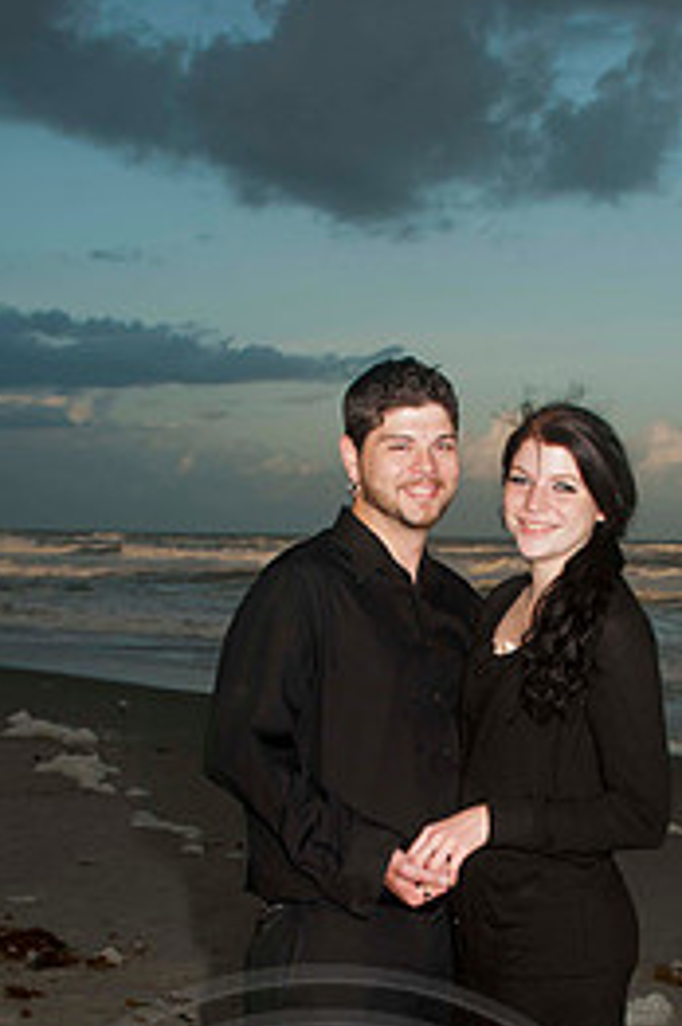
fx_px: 1909
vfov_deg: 29.4
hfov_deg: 20.1
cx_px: 492
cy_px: 838
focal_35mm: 67
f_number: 6.3
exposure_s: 1/160
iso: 100
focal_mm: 26
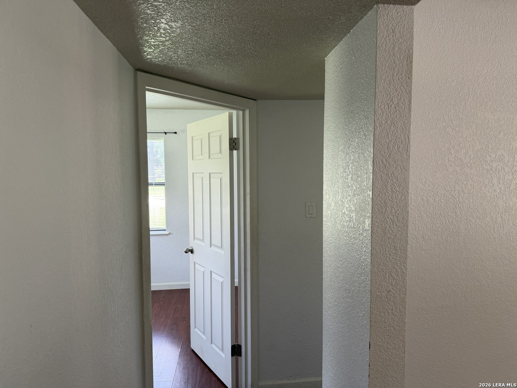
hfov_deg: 71.6
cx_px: 258
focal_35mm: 24
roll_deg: +2.3
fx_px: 358
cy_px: 194
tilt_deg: -3.4
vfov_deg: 56.8
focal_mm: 6.76
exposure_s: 1/60
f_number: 1.78
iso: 125
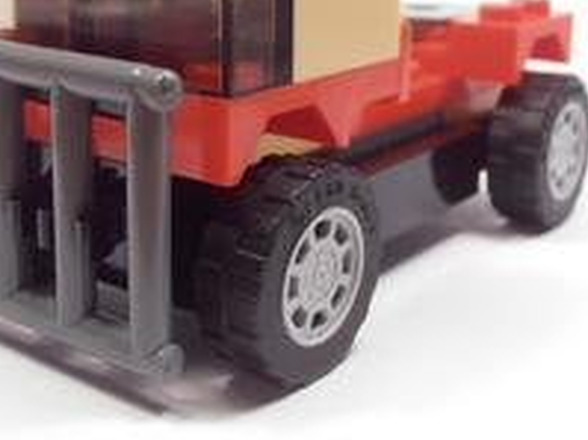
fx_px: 1137
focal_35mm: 67
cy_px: 109
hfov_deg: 28.9
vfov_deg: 21.7
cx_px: 222
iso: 100
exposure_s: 1/40
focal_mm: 6.61
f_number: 3.9
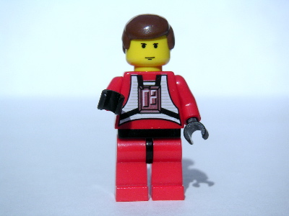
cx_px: 144
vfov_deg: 15.2
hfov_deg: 20.2
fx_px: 810
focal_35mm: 97
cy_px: 108
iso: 50
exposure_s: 1/350
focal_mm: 15
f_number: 8
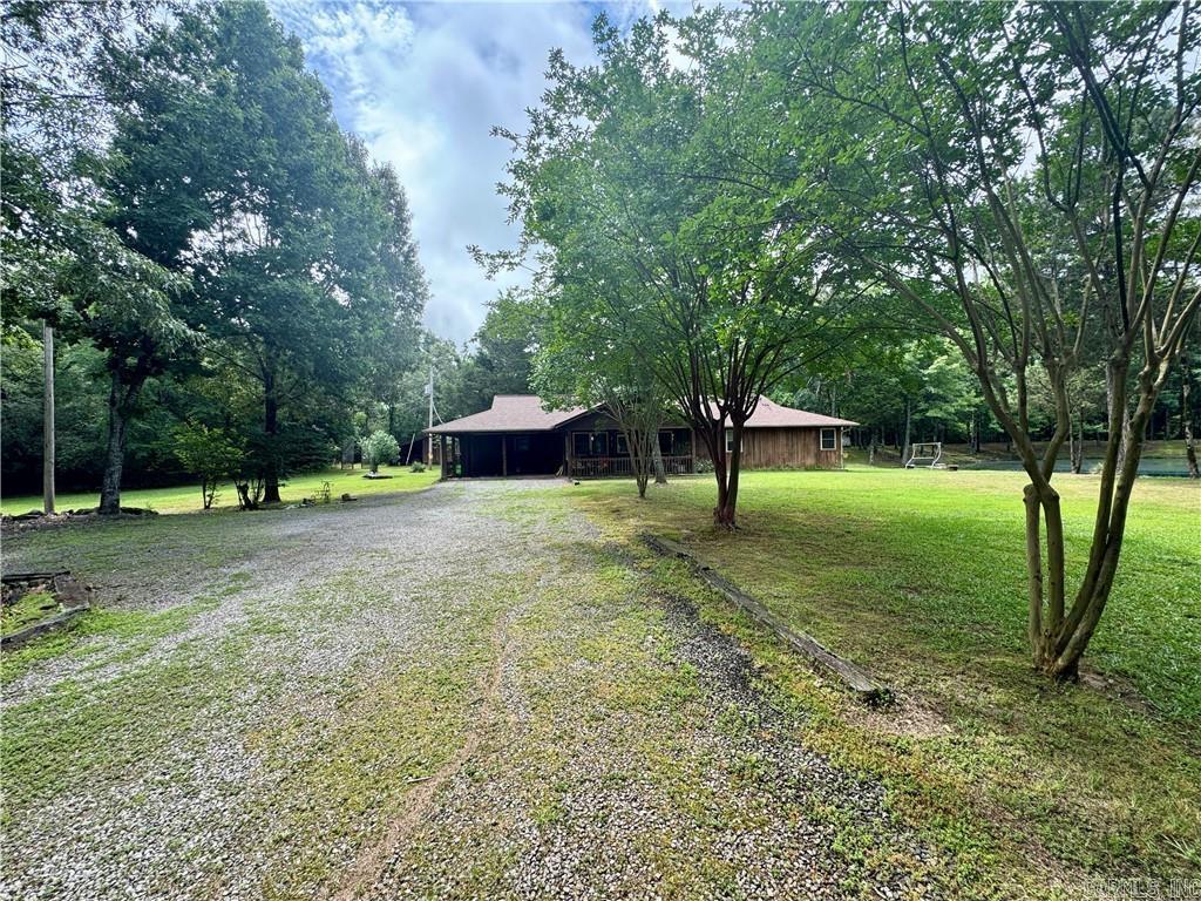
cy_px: 450
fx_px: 486
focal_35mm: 14
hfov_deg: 102.1
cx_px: 600
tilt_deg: +0.0
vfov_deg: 85.7
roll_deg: +1.3
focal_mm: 2.22
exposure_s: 1/479
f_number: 2.2
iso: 40
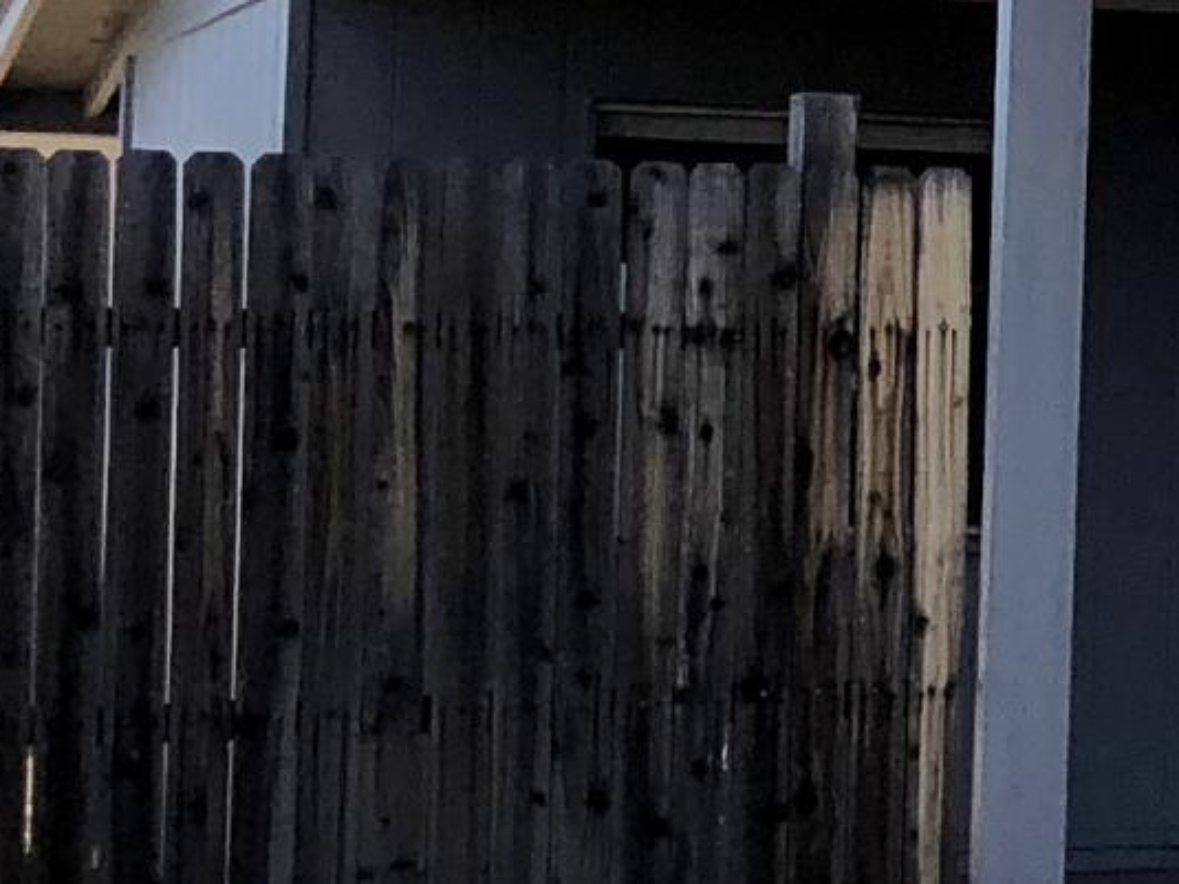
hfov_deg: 10.1
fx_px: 5346
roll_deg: -1.5
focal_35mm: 157
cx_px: 3290
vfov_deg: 9.4
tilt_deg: +5.2
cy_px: 183
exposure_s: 1/1230
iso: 20
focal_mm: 3.99
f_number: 1.8
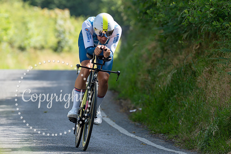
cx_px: 124
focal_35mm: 413
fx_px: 2649
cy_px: 86
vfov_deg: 3.3
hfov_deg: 5.0
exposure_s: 1/1000
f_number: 3.5
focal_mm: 200
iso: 250
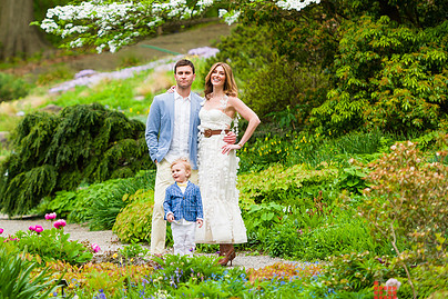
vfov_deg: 6.8
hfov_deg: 10.2
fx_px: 2500
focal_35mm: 201
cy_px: 124
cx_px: 131
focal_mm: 140
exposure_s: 1/640
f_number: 3.5
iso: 200
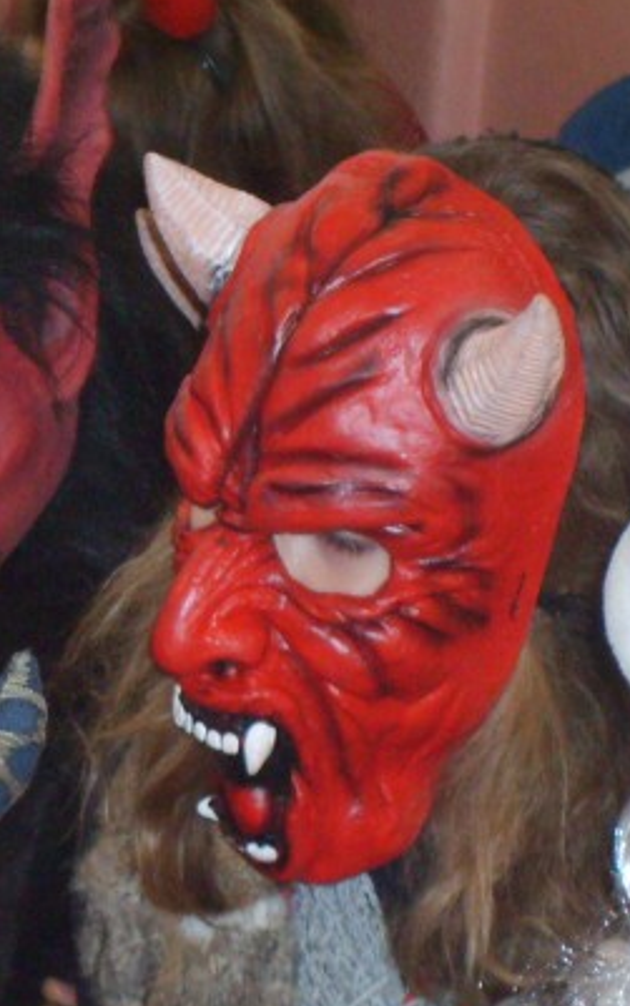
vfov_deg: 9.4
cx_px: -284
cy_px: 702
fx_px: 6092
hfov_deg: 5.9
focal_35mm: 222
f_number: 4.9
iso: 253
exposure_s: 1/60
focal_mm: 17.4
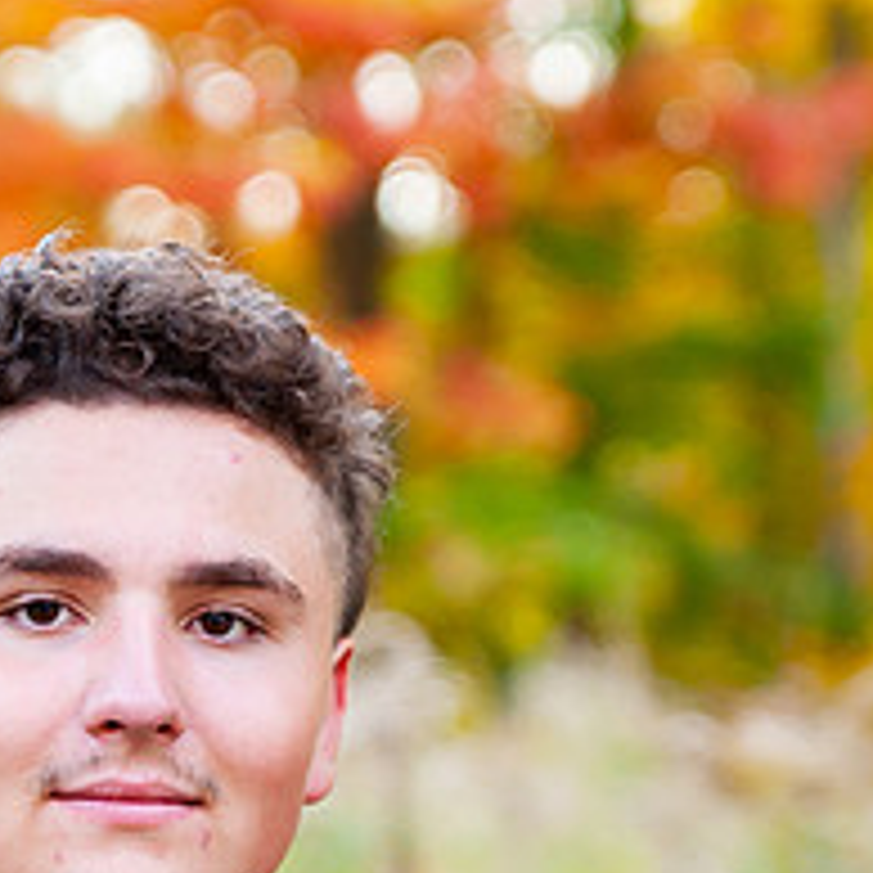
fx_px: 6192
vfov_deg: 8.1
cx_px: -10
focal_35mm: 217
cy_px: 601
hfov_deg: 8.0
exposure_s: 1/160
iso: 640
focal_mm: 70
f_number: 2.8
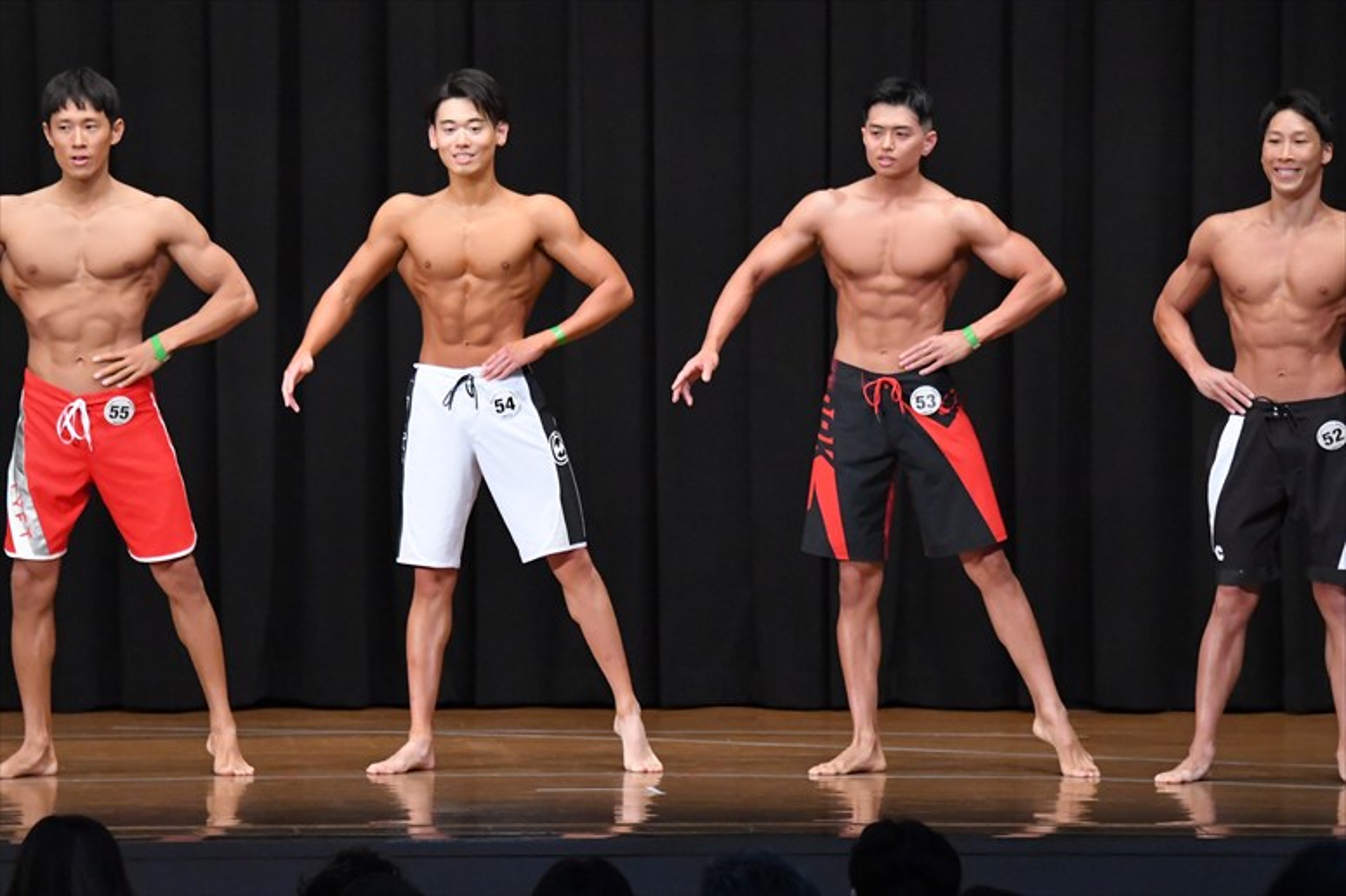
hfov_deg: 10.2
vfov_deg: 6.8
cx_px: 673
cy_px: 448
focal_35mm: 202
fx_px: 7549
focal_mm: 135
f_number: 5.6
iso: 8000
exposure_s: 1/400
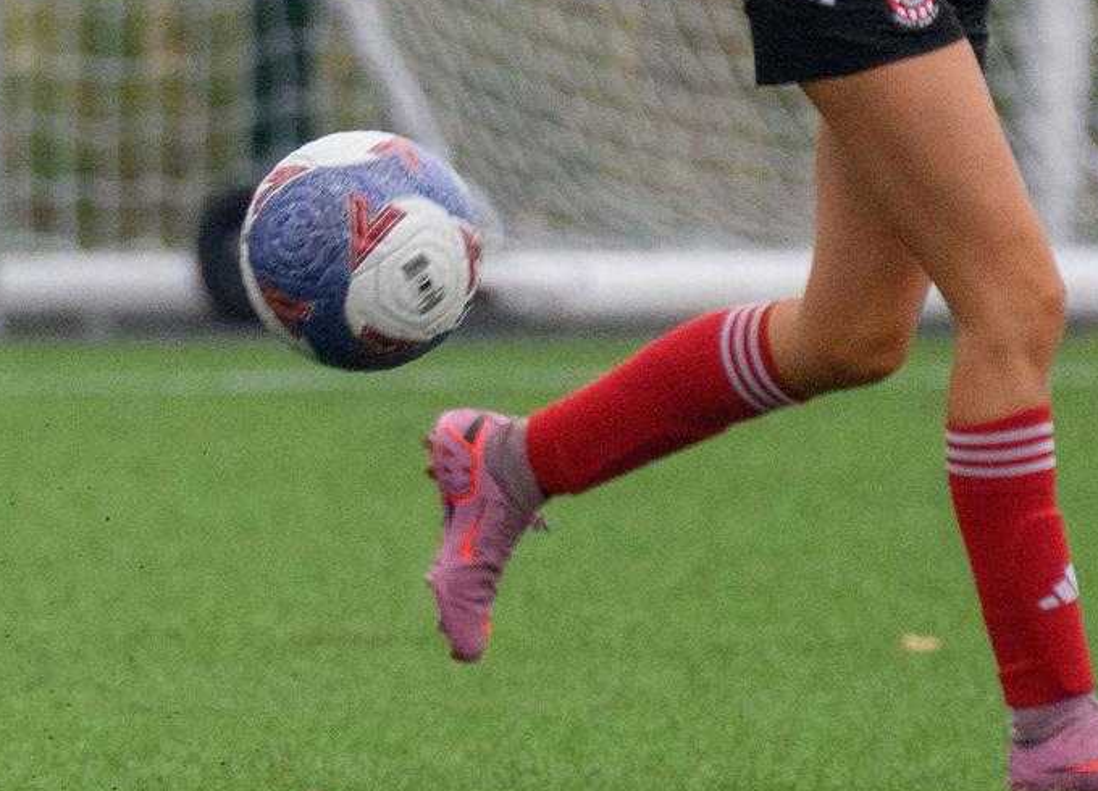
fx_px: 71156
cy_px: 82
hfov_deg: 0.9
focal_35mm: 2275
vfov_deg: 0.6
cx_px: -1300
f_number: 5.6
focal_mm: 400
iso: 1800
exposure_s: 1/1250
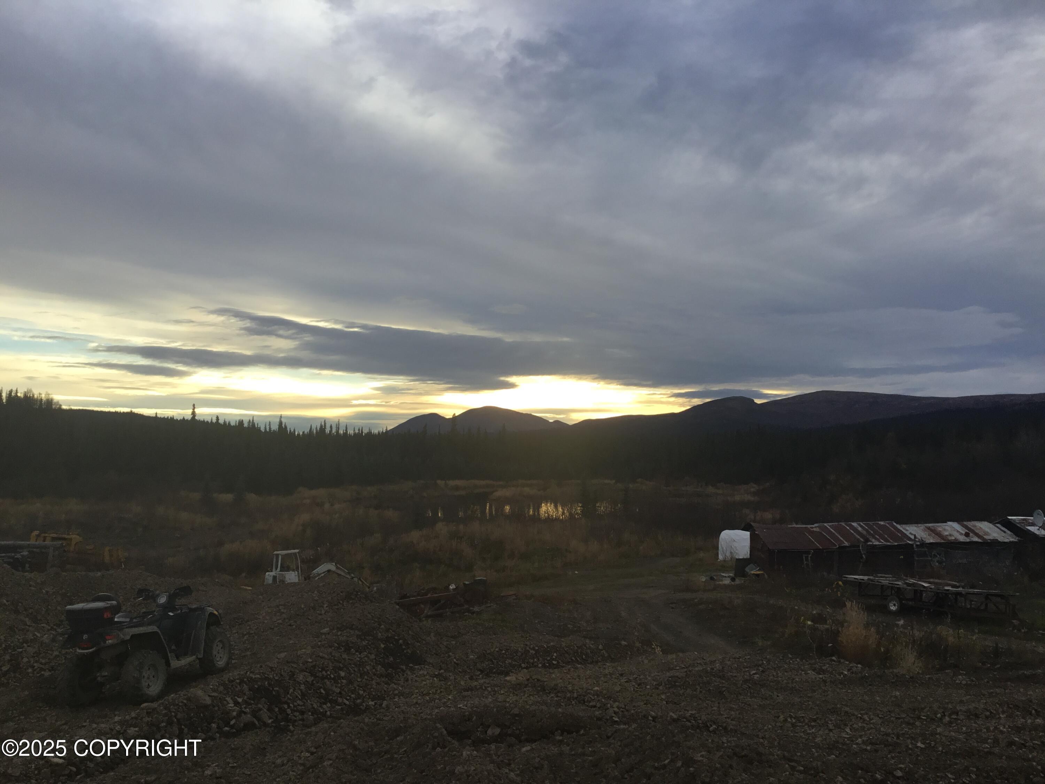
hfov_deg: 58.4
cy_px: 392
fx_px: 936
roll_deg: +0.4
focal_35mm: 31
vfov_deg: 45.4
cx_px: 522
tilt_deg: +4.2
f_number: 2.4
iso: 25
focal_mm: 3.3
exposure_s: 1/409
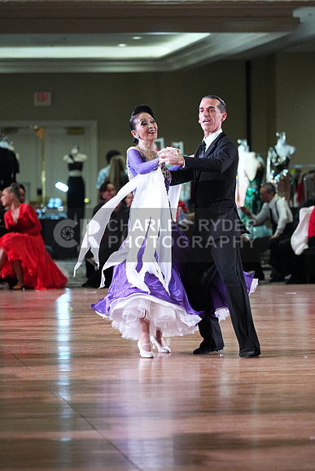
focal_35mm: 200
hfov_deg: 6.9
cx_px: 158
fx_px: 2623
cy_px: 236
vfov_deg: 10.3
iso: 6400
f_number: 4
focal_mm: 200
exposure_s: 1/400
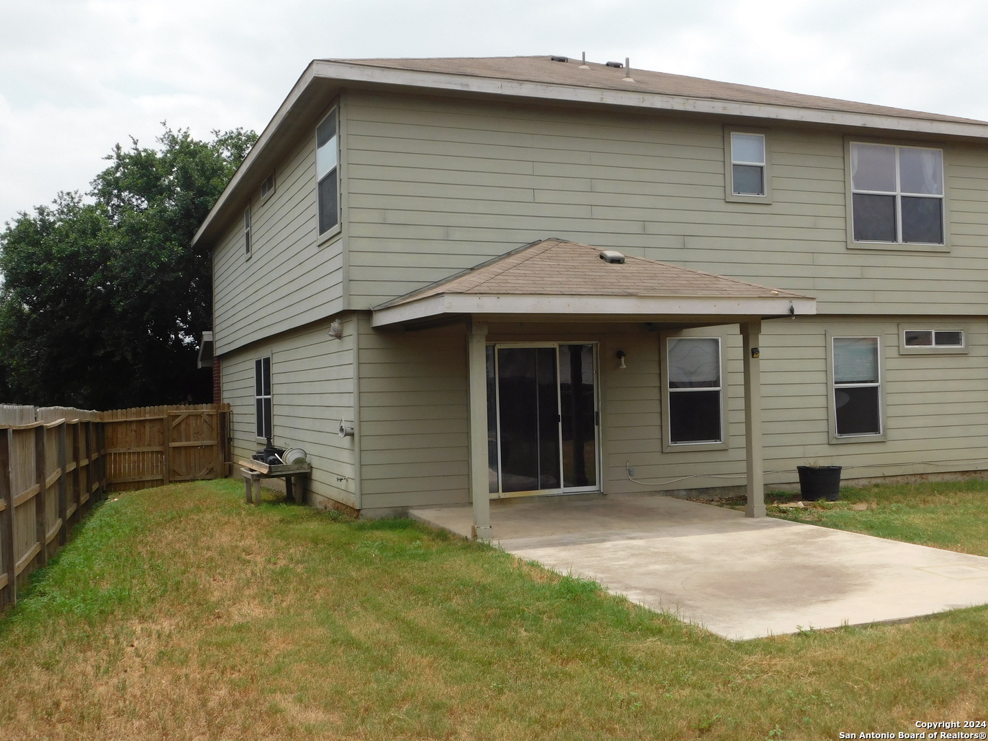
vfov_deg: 39.7
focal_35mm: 36
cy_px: 370
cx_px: 494
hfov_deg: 51.4
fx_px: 1028
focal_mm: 6.3
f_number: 3.5
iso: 125
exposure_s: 1/1000
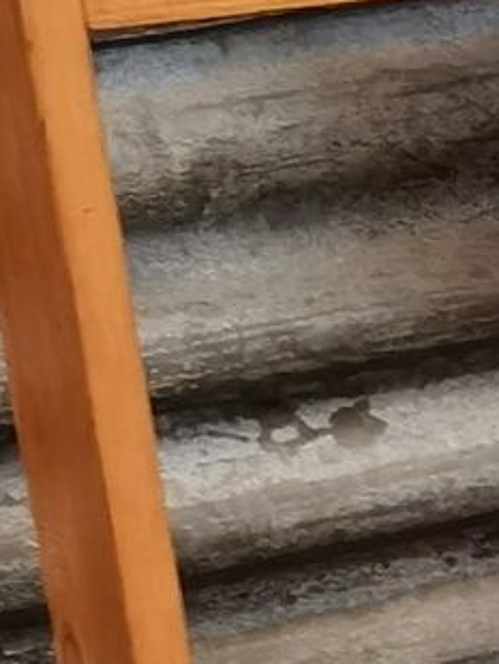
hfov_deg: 7.7
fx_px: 3589
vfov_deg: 9.6
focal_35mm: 187
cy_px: 1506
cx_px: 951
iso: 640
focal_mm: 6.71
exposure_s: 1/25
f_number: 1.9
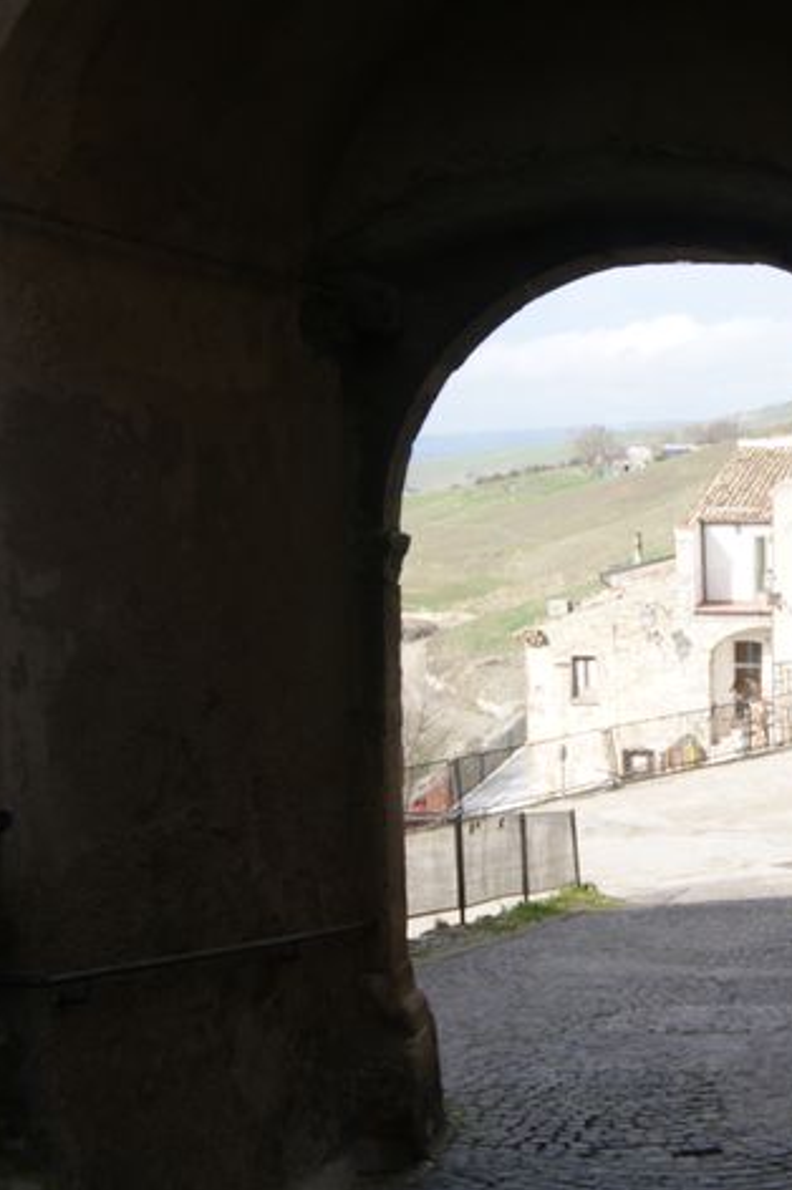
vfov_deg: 36.3
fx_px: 1818
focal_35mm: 55
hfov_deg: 24.2
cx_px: 626
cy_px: 587
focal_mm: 18
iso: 100
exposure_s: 1/100
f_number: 10
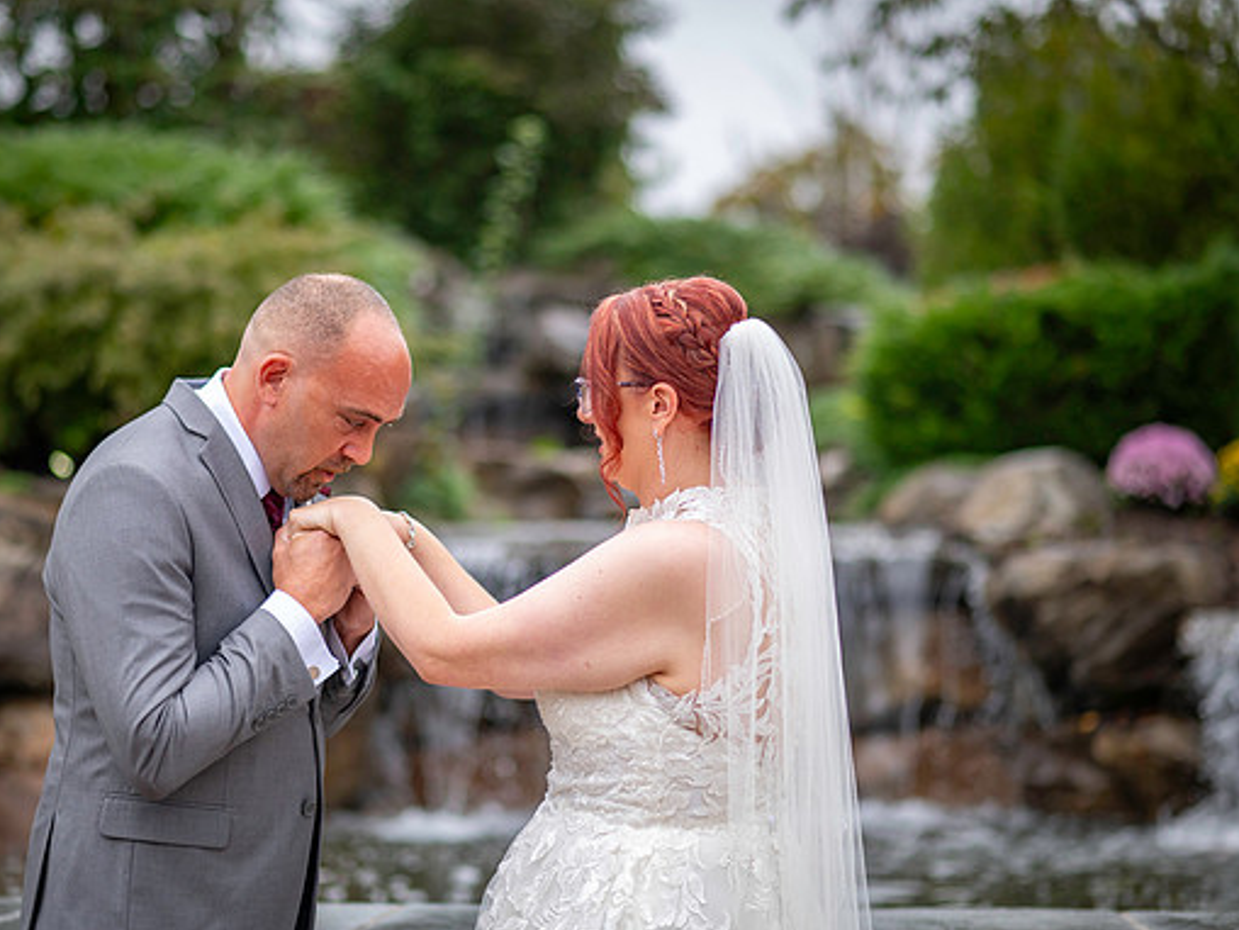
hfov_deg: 21.1
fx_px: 3330
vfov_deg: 15.9
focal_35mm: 93
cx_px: 550
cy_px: 467
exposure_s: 1/3200
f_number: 2.2
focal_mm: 85
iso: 640
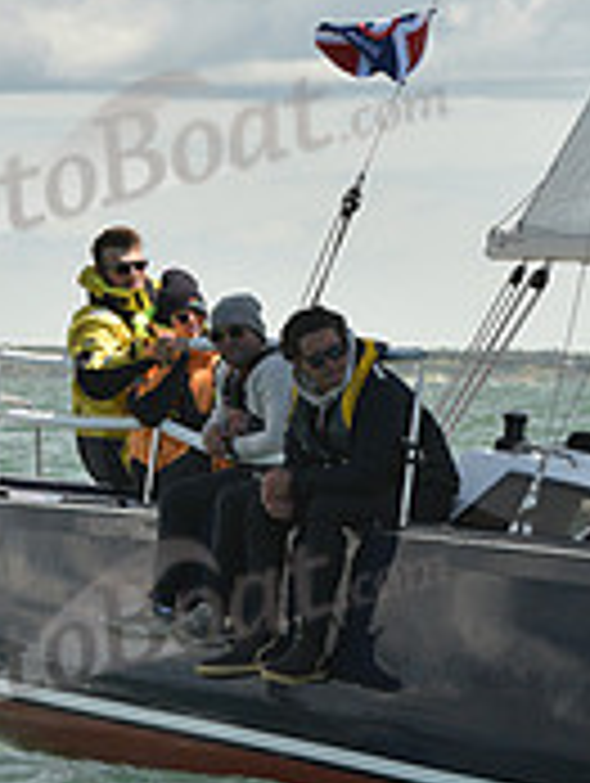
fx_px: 8705
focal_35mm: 384
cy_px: 335
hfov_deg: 3.9
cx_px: 685
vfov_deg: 5.2
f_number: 10
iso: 320
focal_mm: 120
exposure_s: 1/800
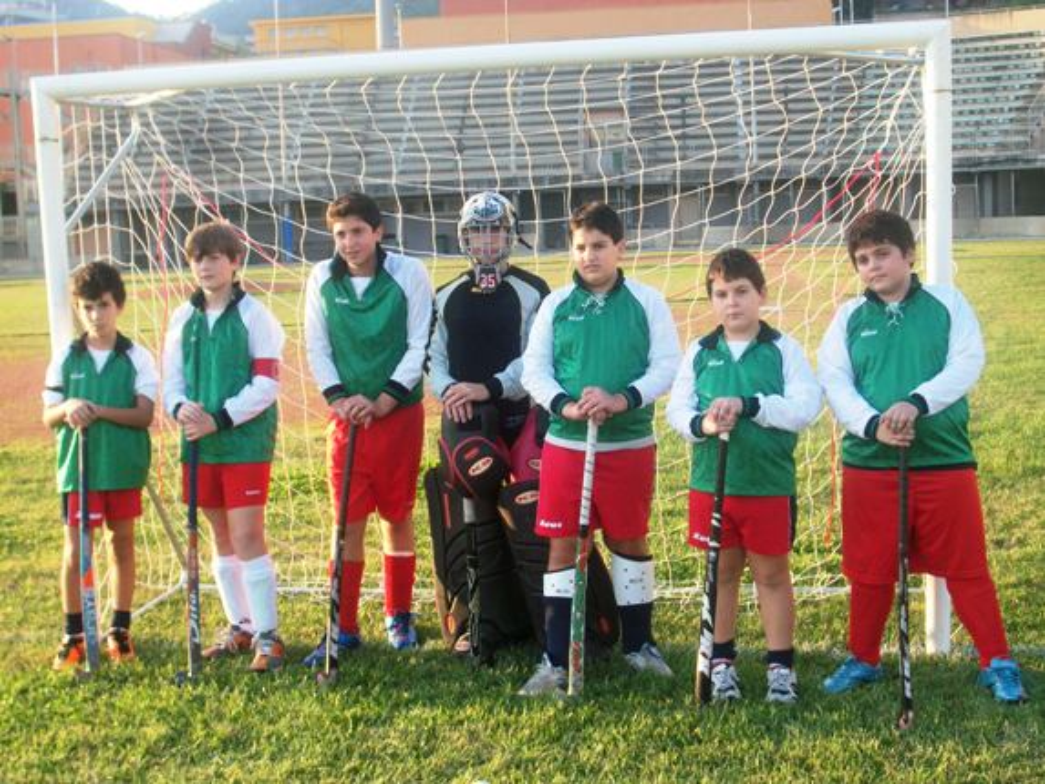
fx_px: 1631
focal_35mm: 54
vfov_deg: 27.0
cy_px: 392
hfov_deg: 35.5
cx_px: 522
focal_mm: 9.7
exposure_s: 1/80
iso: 80
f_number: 4
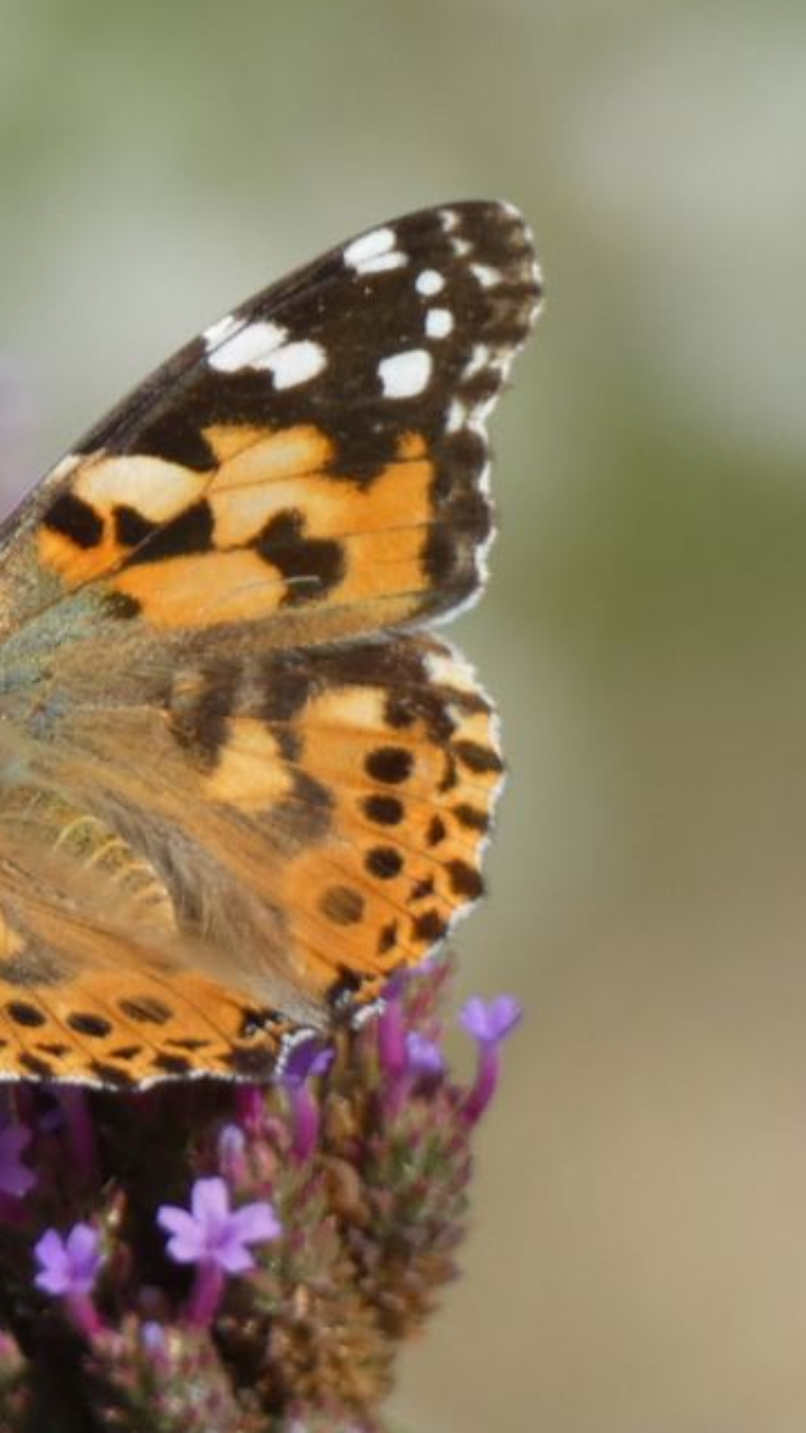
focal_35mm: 1074
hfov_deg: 1.1
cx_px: -64
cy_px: 716
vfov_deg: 2.0
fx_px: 40795
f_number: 5.6
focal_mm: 132.1
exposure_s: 1/160
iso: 80
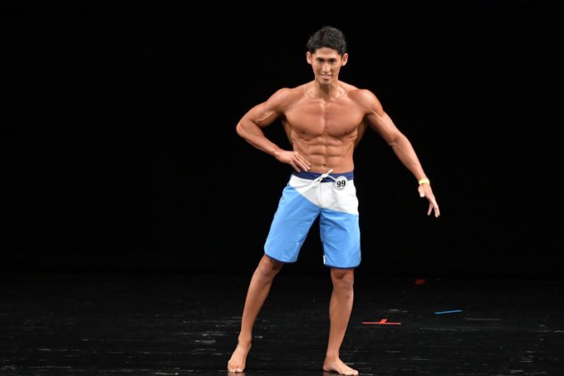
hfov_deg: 7.1
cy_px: 197
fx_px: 4557
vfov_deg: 4.7
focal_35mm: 291
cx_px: 313
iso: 3200
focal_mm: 170
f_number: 5.6
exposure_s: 1/400
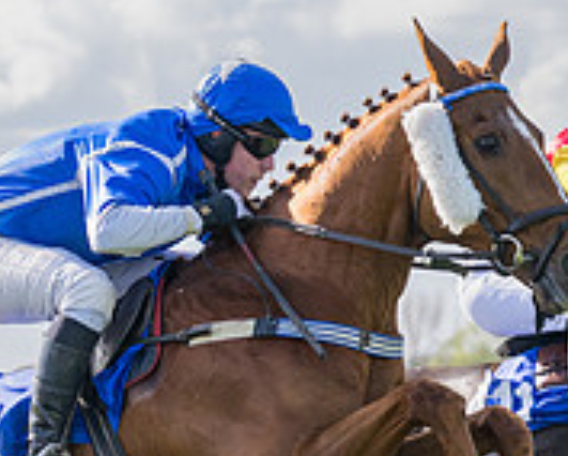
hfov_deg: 6.2
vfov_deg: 5.0
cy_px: 404
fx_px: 5234
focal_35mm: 311
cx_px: 455
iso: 400
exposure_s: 1/2000
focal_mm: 77
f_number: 4
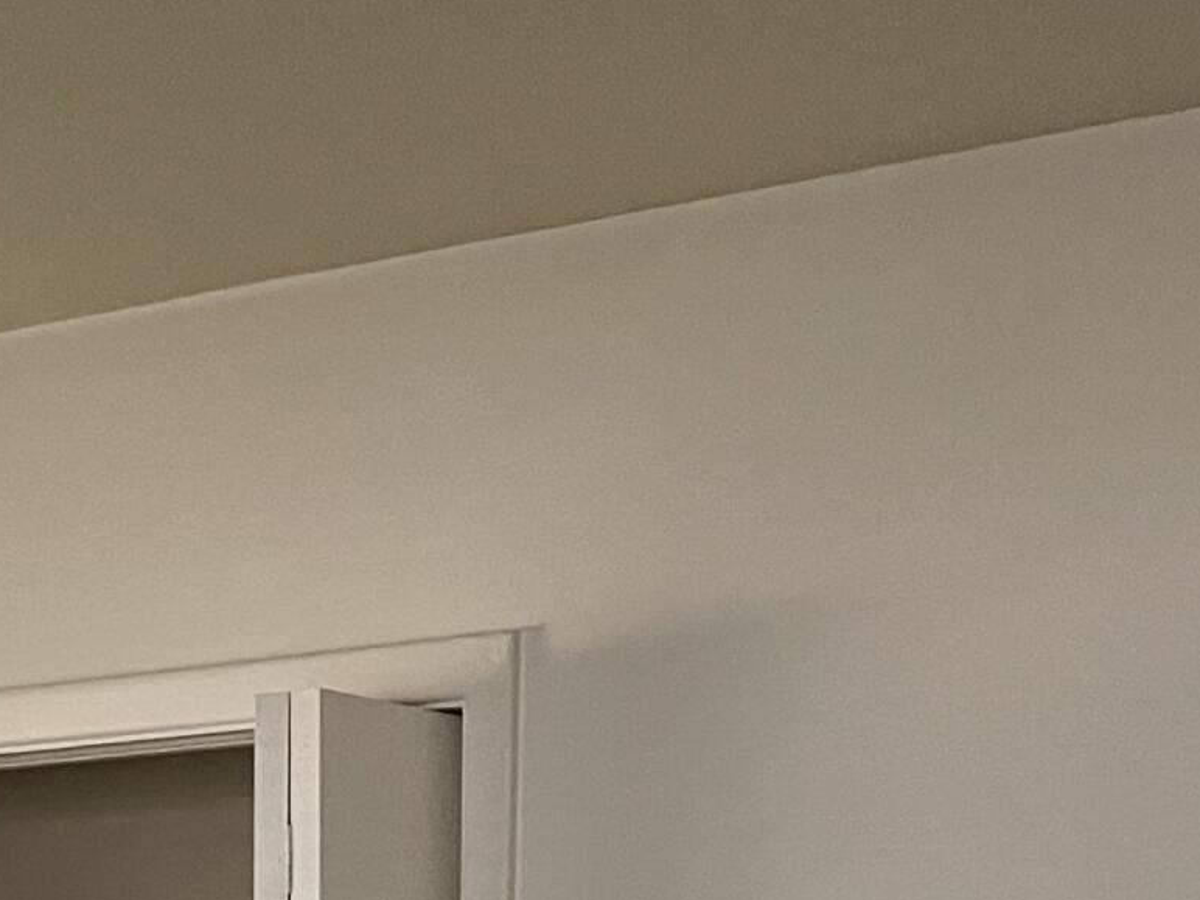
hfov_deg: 19.1
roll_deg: -0.1
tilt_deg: -5.8
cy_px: 1638
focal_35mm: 101
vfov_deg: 13.2
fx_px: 3501
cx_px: 148
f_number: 1.6
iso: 320
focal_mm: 4.2
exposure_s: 1/60
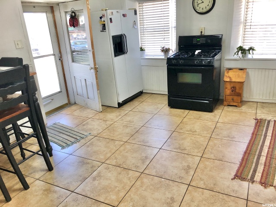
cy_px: 104
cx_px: 138
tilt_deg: -21.4
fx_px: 223
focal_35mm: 28
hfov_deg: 63.4
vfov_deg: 49.7
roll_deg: +3.1
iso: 25
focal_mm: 3.99
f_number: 1.8
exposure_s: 1/40
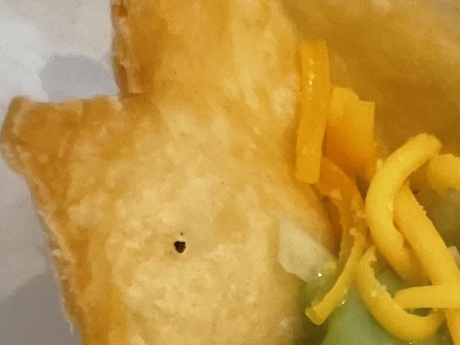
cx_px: 799
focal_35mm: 144
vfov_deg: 9.4
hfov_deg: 12.6
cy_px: 783
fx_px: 1914
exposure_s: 1/60
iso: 160
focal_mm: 4.2
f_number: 1.6
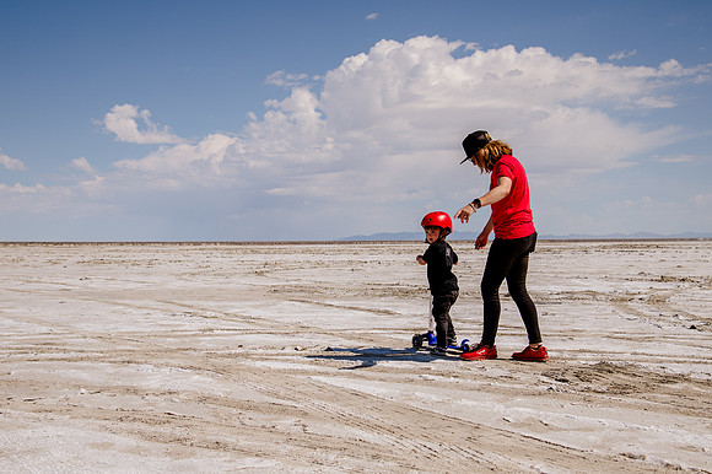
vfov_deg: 29.2
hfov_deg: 42.8
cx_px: 356
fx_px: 908
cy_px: 269
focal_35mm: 46
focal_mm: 40
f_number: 6.3
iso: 160
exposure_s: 1/1600
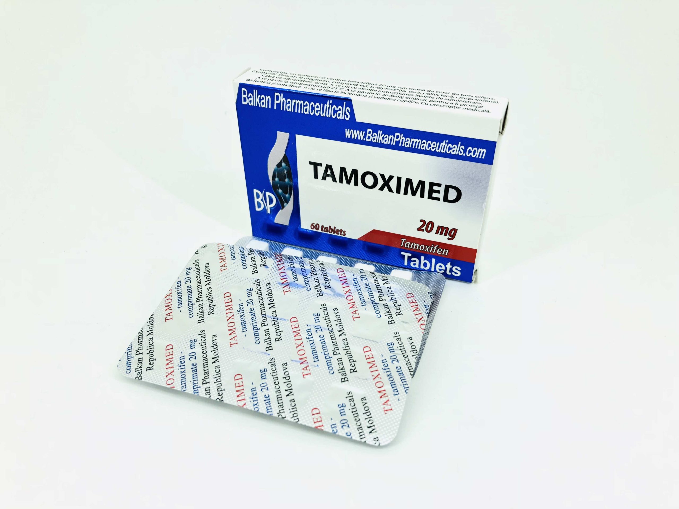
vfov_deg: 49.7
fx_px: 549
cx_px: 340
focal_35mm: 28
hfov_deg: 63.4
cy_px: 254
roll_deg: +0.4
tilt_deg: -34.0
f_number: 1.8
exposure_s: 1/143
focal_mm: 3.99
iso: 20
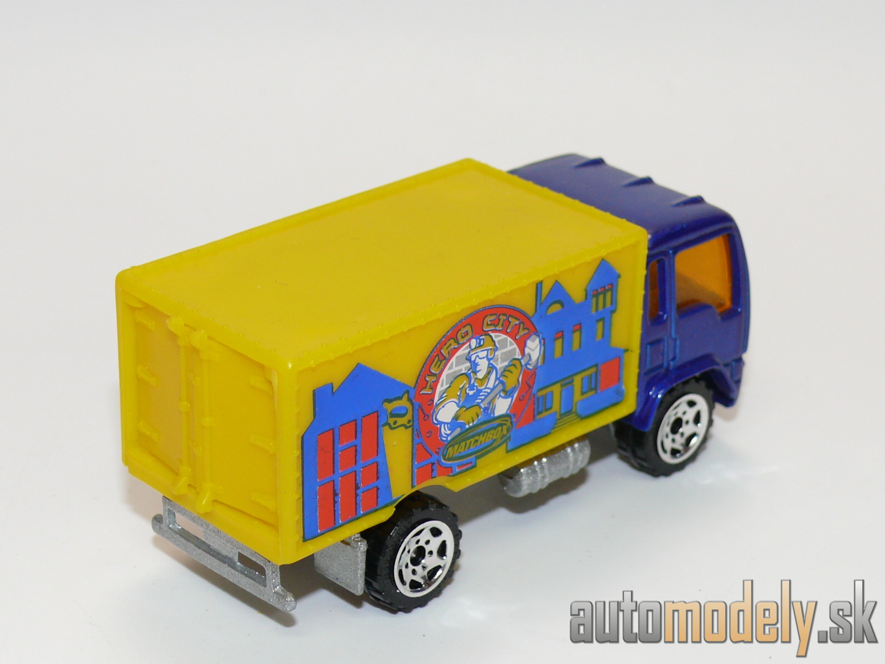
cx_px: 442
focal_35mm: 93
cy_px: 332
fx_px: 2378
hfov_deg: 21.1
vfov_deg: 15.9
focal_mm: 12.8
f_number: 4
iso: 100
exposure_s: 1/30
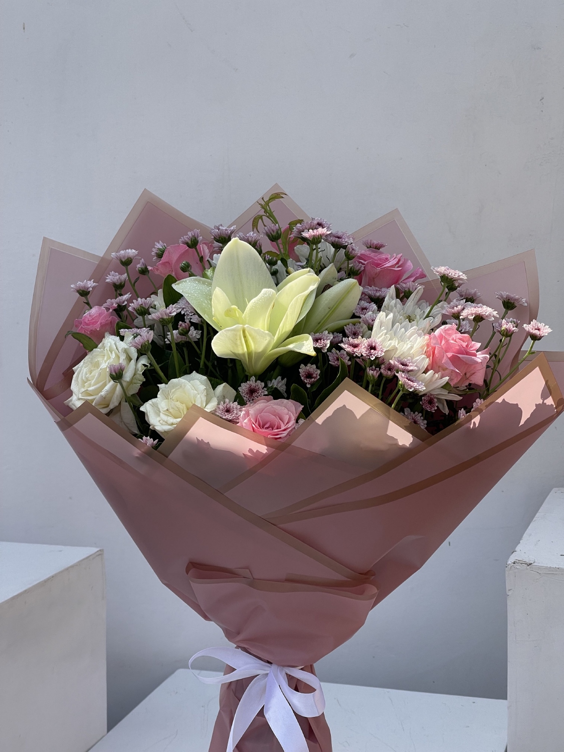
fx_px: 1390
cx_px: 282
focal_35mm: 64
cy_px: 376
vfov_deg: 30.3
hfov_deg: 22.9
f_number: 2.2
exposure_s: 1/791
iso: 20
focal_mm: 7.5
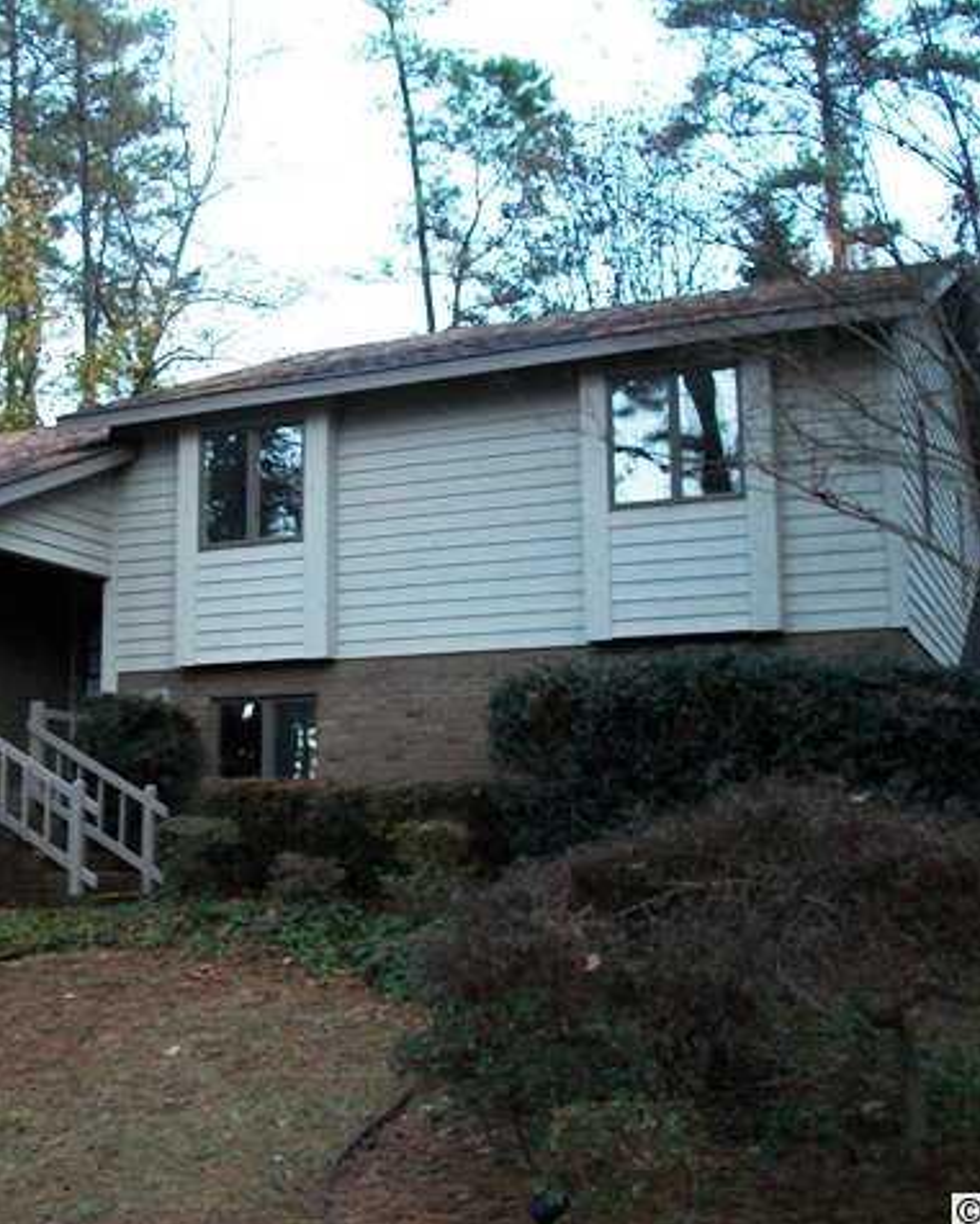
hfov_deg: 35.1
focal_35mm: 42
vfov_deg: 43.8
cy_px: 615
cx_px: 283
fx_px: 1522
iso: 220
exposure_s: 1/8
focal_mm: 5.7
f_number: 2.9
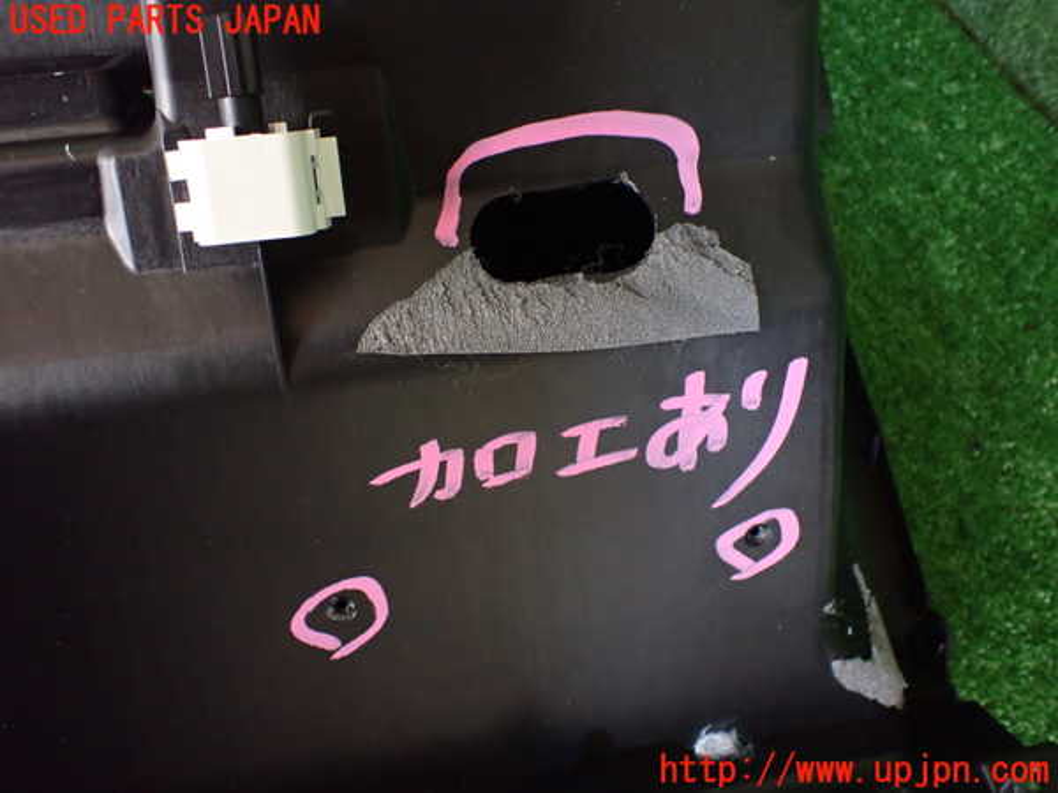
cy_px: 396
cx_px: 529
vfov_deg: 46.8
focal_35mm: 30
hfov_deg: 60.0
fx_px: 917
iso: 1000
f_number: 2.3
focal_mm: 5.4
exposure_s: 1/30
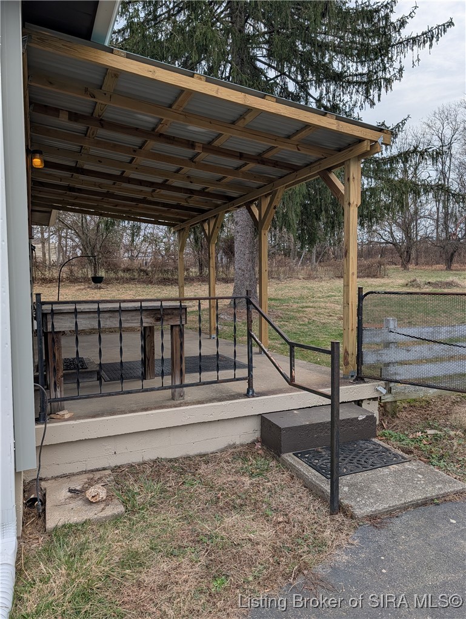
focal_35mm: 24
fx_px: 430
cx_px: 233
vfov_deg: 71.5
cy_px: 310
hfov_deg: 56.9
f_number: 1.68
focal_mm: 6.9
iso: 12
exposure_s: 1/617
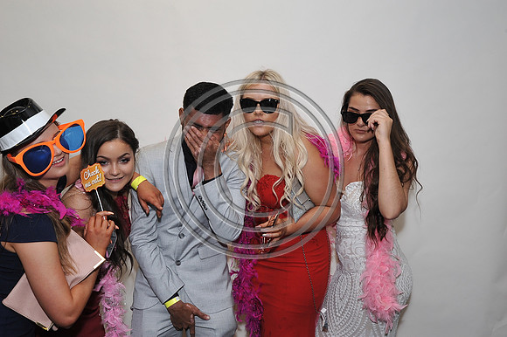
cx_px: 254
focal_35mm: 42
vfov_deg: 31.9
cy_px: 168
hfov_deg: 46.4
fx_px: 591
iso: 1000
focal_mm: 42
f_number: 8
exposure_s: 1/60
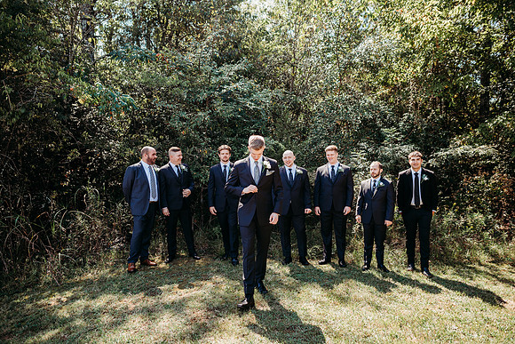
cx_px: 258
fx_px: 343
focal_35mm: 24
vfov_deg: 53.2
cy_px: 172
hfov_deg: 73.7
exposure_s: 1/400
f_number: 2.8
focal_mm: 24
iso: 100
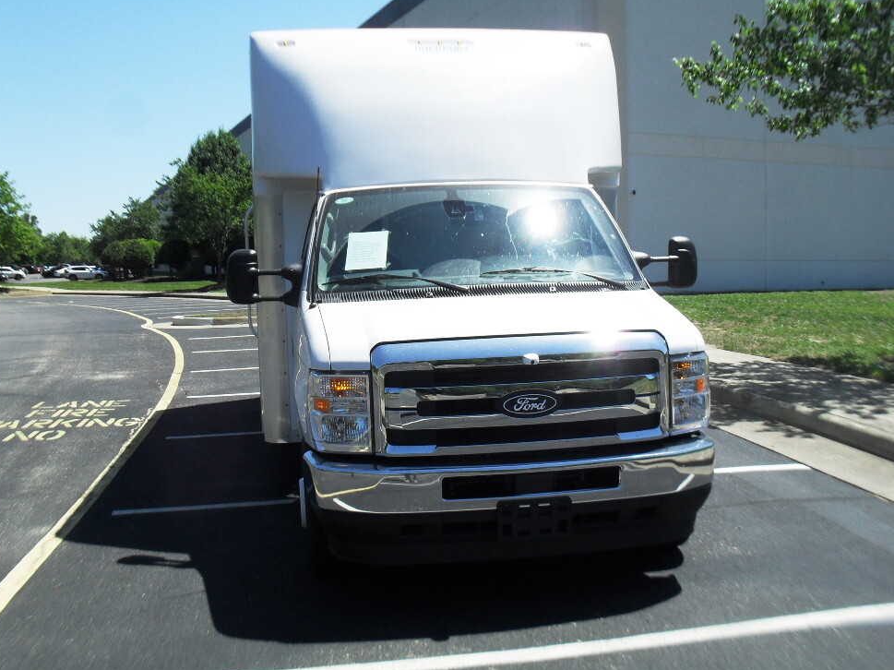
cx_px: 444
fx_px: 955
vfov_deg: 38.6
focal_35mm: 37
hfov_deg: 50.2
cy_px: 320
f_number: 8.4
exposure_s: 1/180
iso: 100
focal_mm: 6.3
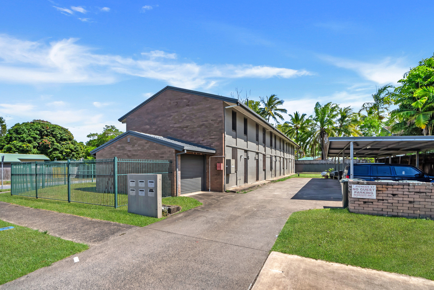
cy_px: 145
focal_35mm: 16
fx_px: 193
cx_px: 217
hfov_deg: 96.7
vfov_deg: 73.8
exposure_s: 1/1000
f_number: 9
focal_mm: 16
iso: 640
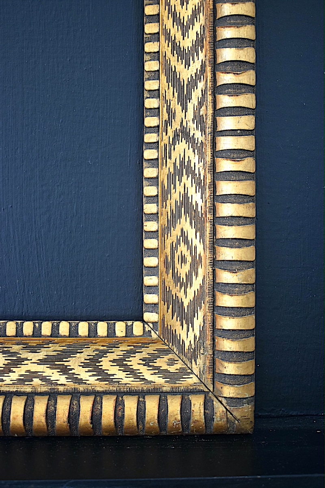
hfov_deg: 28.9
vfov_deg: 42.3
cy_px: 244
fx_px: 630
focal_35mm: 46
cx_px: 162
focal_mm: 31
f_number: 4.2
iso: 1250
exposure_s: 1/60
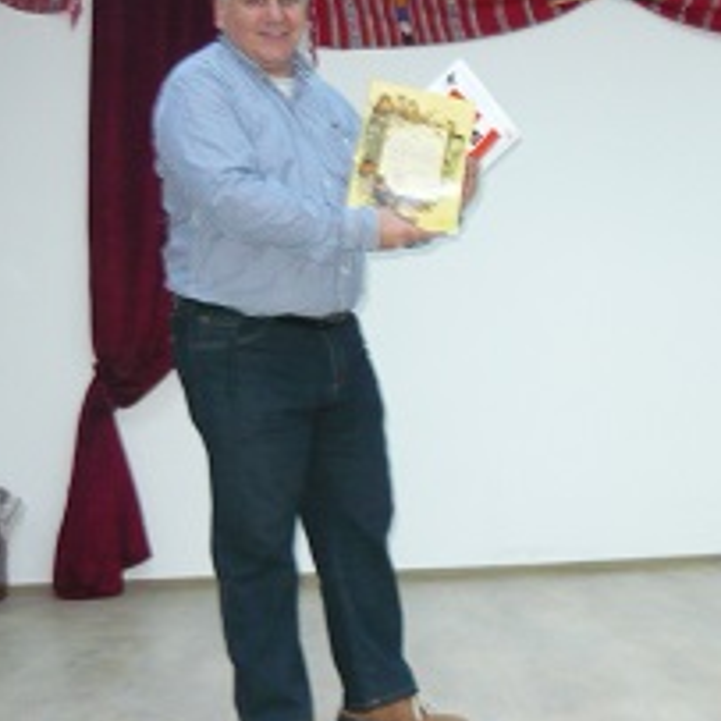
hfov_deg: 28.3
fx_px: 1390
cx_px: 600
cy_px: 305
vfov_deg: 29.0
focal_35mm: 59
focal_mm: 5.5
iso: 400
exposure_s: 1/30
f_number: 2.8
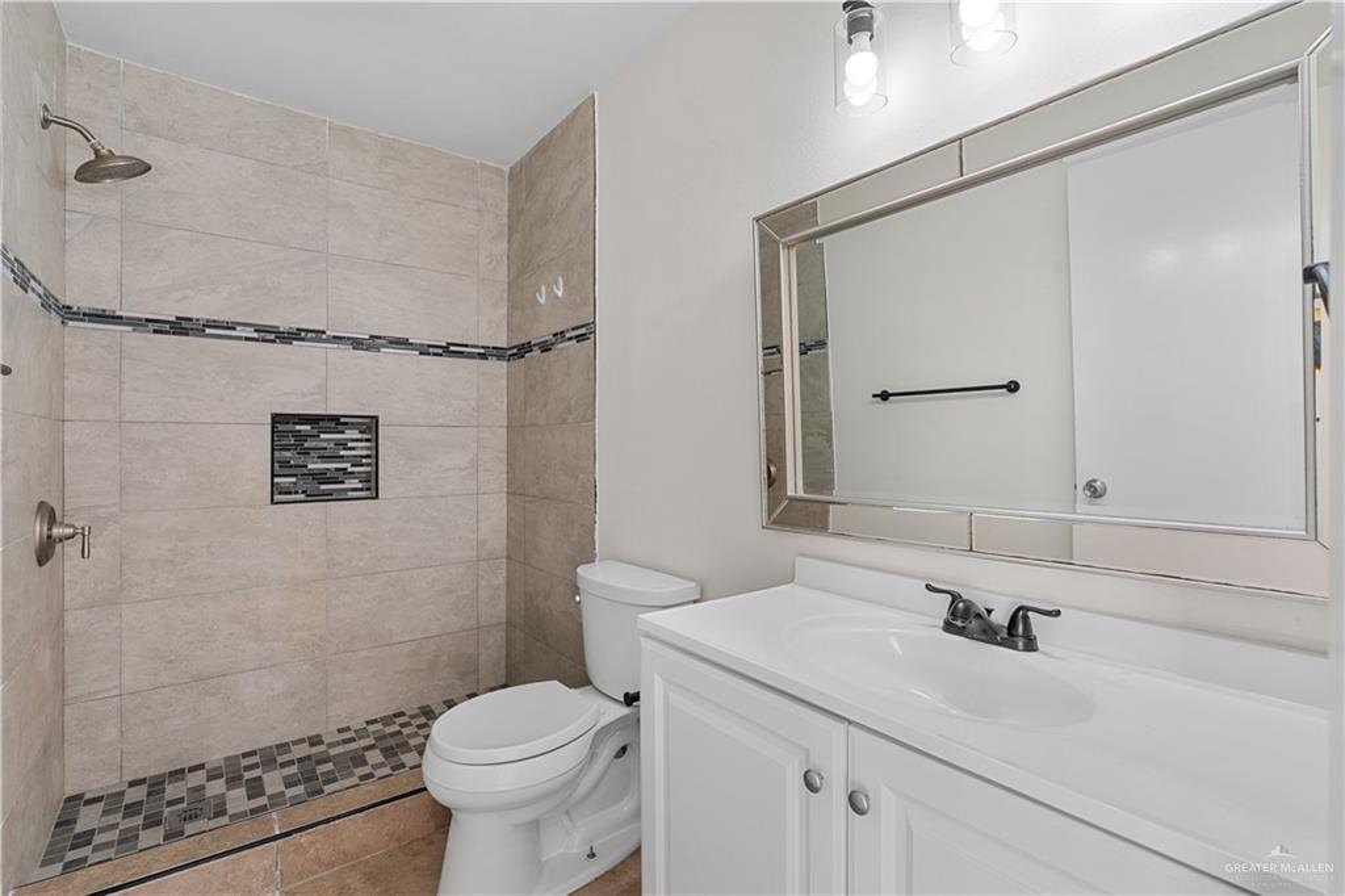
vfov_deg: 73.7
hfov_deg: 96.8
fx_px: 598
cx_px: 672
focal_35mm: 16
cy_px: 448
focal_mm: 16
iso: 320
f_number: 8
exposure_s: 1/1.67
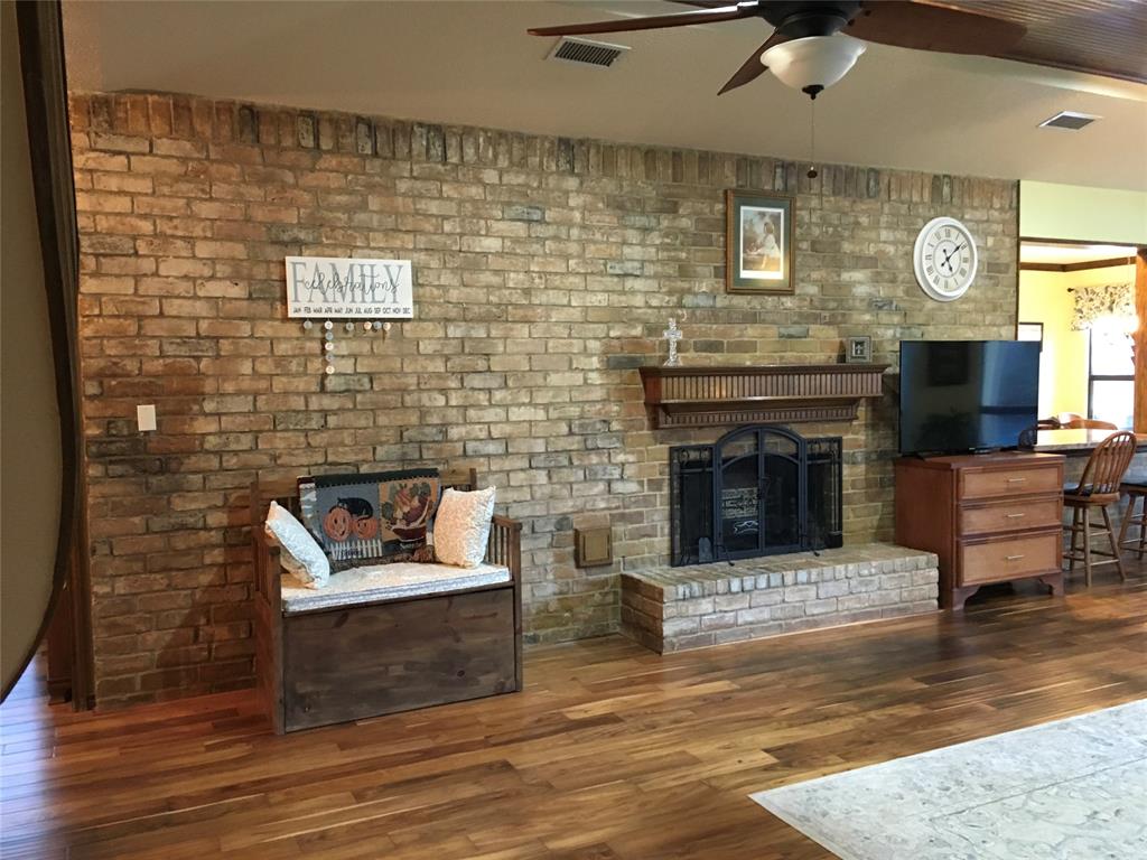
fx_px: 961
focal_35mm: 29
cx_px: 574
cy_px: 430
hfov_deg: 61.7
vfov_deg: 48.2
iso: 200
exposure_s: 1/15
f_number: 2.2
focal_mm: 4.15
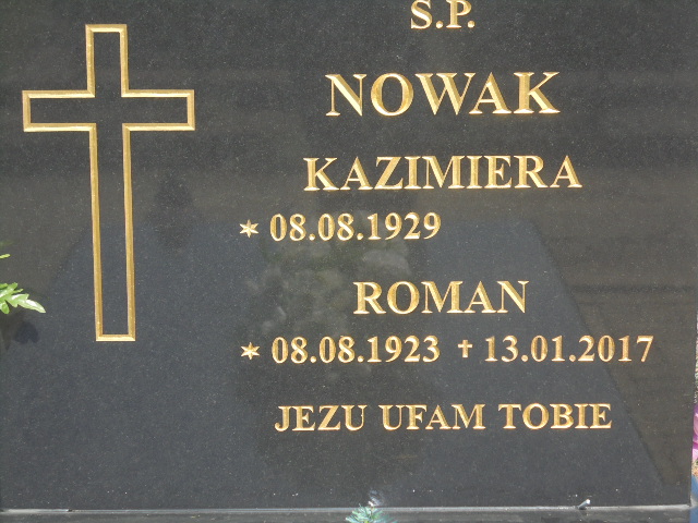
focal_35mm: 94
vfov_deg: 15.7
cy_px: 262
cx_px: 349
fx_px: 1895
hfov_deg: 20.9
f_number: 4.7
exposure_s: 1/250
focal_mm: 16.9
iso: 100
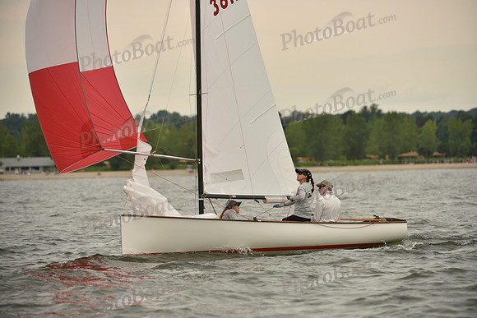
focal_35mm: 240
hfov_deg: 8.6
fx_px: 3181
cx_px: 238
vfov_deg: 5.7
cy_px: 159
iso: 320
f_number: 5
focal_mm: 240
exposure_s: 1/1600
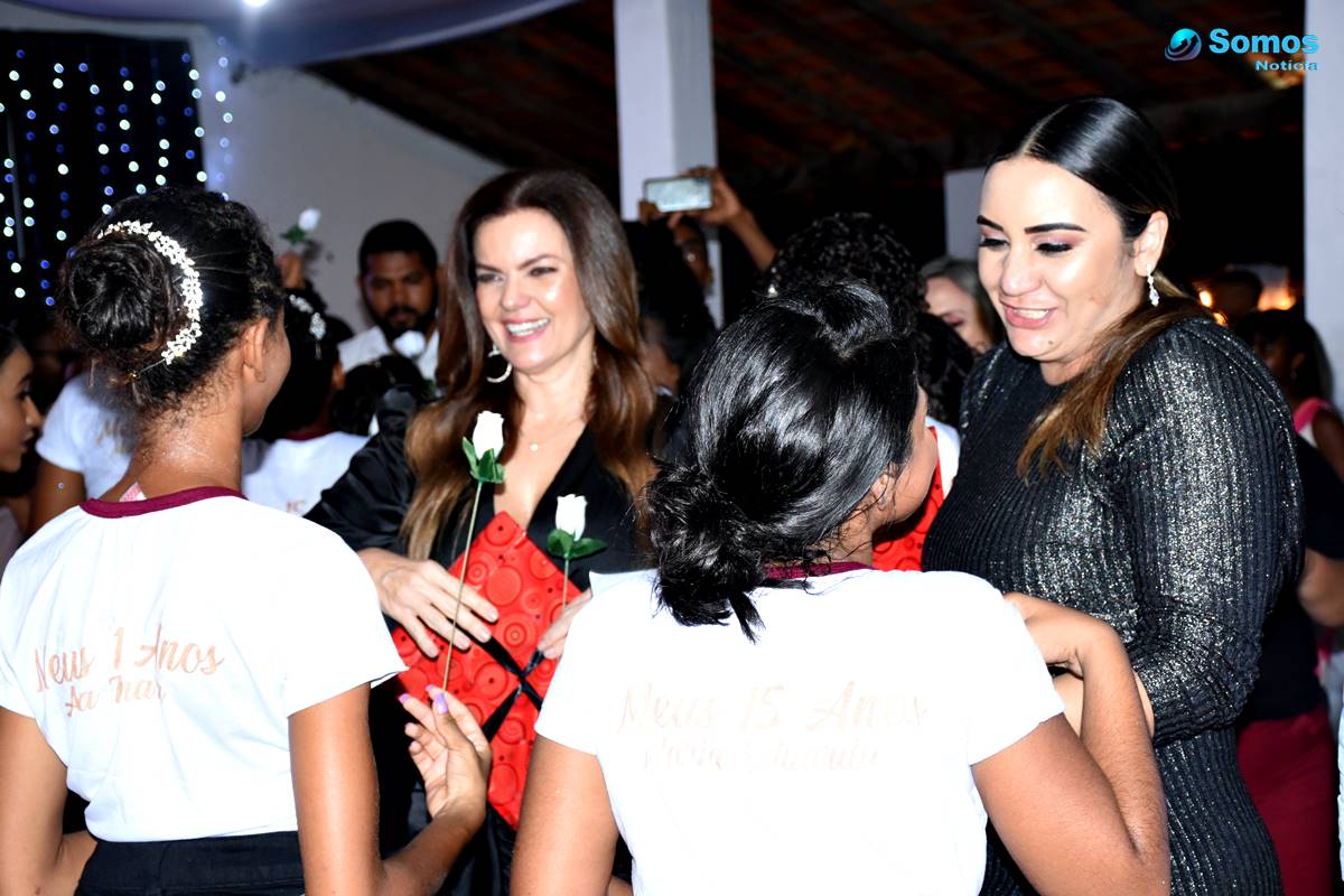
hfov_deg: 33.4
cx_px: 672
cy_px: 448
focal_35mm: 60
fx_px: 2240
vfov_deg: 22.6
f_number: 4.5
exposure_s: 1/100
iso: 1250
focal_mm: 40
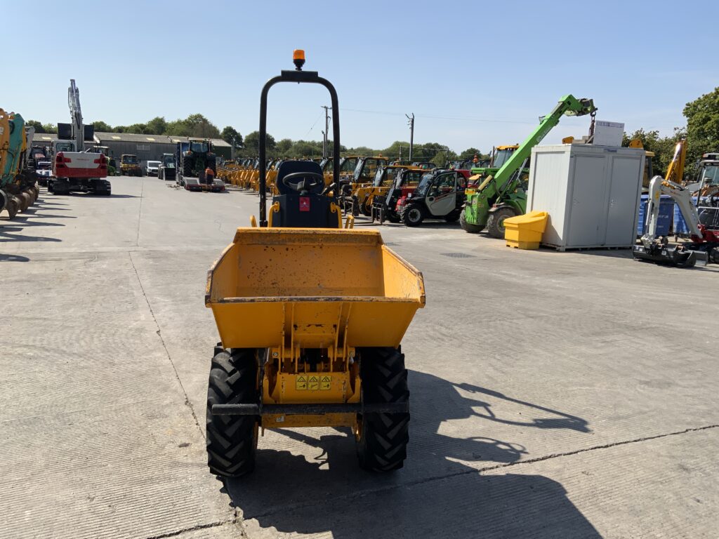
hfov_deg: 61.7
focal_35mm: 29
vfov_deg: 48.2
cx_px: 360
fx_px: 602
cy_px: 270
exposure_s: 1/2320
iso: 16
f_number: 1.8
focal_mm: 3
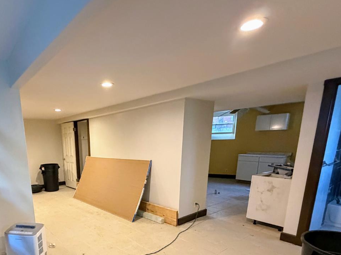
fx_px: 217
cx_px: 112
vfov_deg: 57.7
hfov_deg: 73.9
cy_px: 193
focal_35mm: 22
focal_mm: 2.22
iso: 1000
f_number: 2.2
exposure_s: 1/60
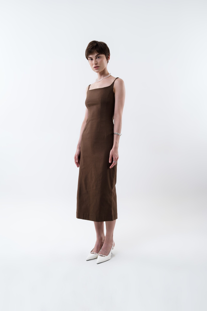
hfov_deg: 37.9
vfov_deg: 54.4
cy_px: 156
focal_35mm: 35
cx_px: 104
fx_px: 302
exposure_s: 1/125
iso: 80
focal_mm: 23
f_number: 13
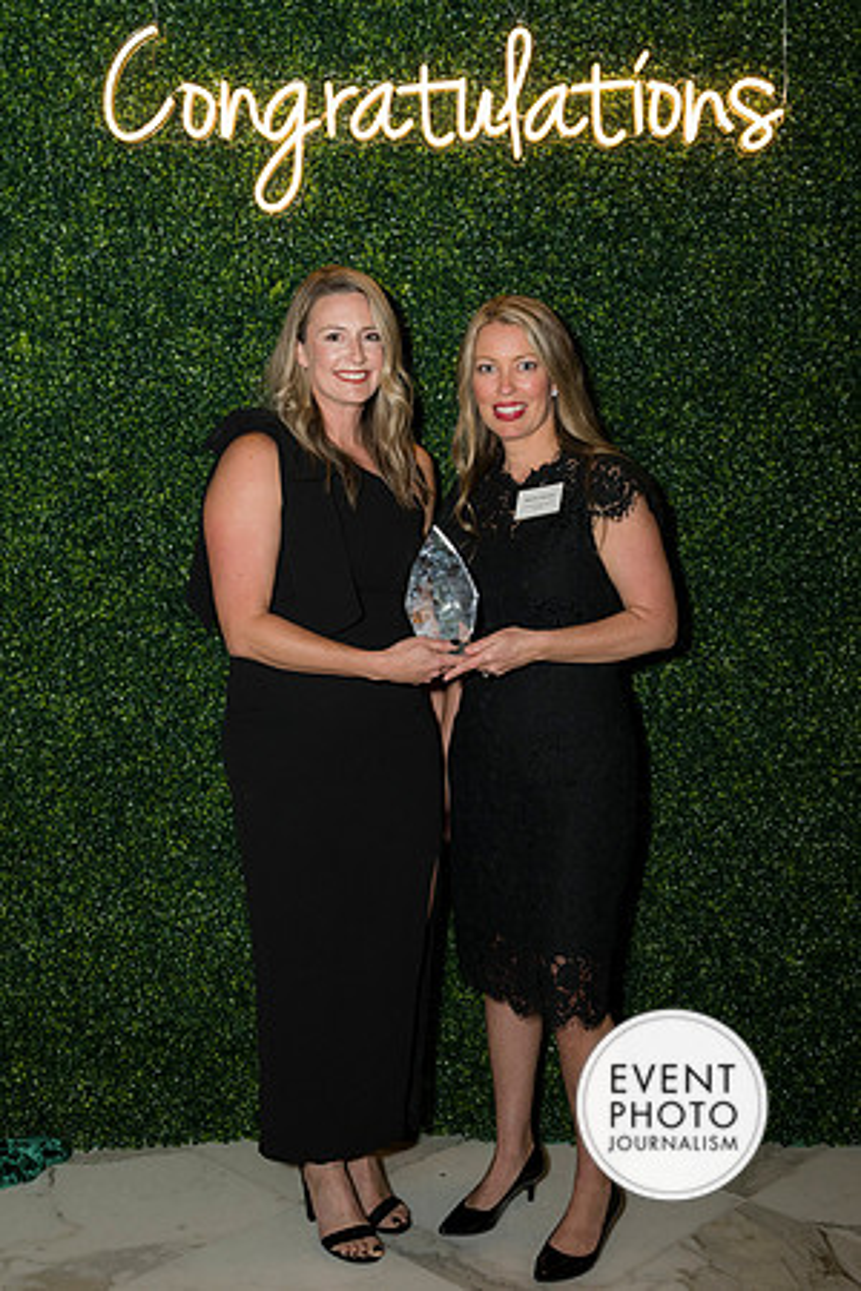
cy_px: 646
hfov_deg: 32.6
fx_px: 1471
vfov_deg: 47.4
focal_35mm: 41
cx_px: 430
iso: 800
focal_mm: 41
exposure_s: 1/160
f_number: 5
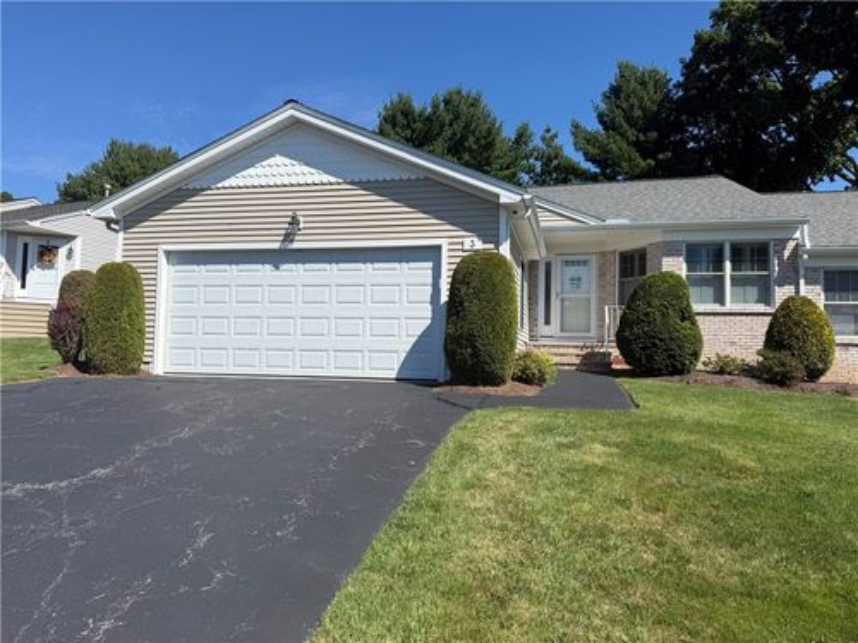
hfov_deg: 71.6
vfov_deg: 56.8
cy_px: 322
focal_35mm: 24
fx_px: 595
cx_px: 429
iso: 80
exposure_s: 1/5714
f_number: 1.78
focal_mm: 6.76
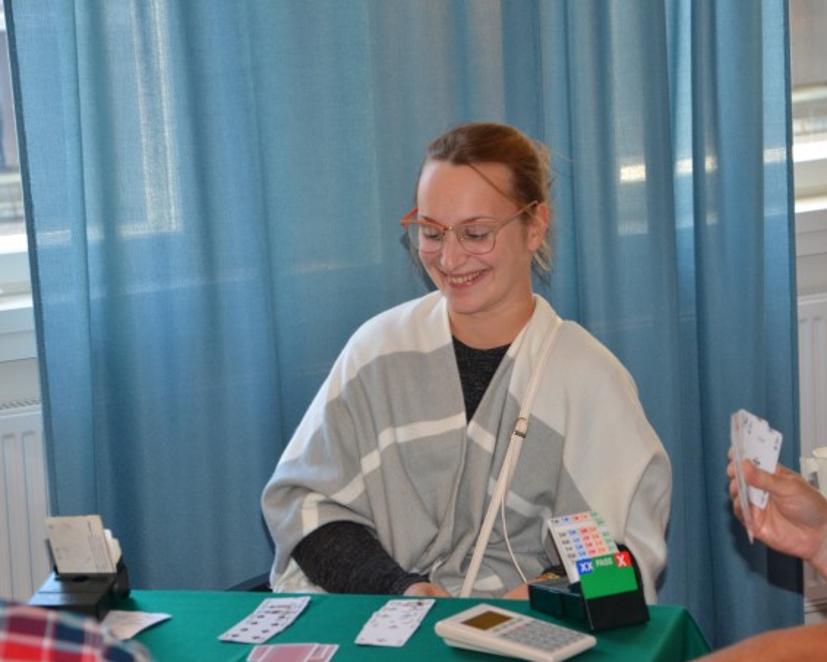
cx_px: 458
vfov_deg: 12.9
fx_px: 2937
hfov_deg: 16.0
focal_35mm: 120
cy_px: 330
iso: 800
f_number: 5.3
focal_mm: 70
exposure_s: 1/60
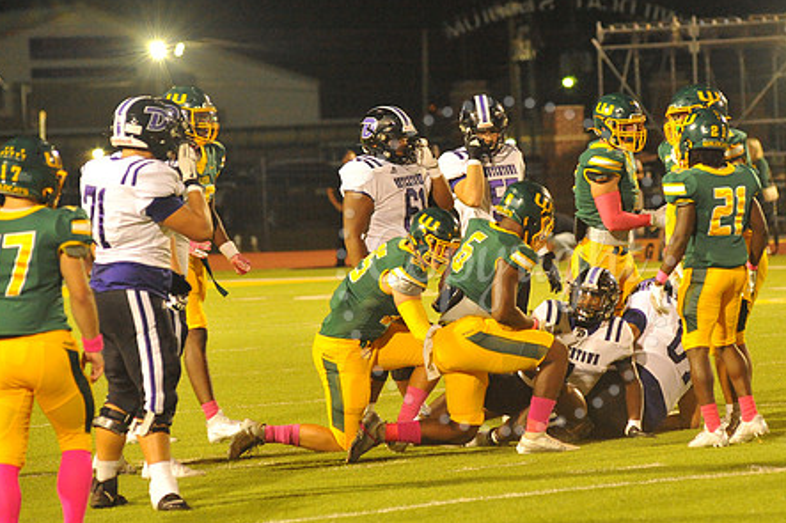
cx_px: 506
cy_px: 264
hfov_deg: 7.9
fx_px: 5718
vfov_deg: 5.2
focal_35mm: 262
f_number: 5.6
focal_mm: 200
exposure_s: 1/160
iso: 6400
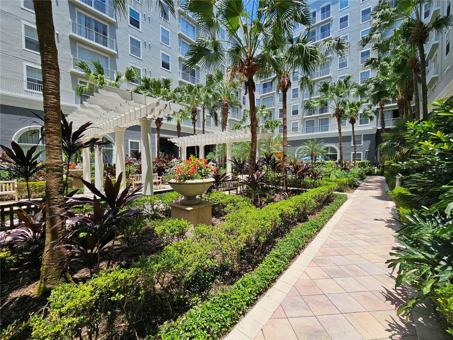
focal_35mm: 13
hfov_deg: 106.2
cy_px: 170
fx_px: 170
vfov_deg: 89.9
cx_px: 226
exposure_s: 1/1789
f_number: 2.2
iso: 50
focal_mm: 2.2
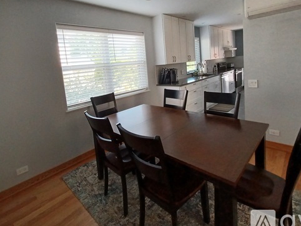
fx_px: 156
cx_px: 143
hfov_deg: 87.7
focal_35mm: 18
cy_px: 78
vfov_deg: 69.8
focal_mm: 1.42
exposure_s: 1/60
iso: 160
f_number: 2.2
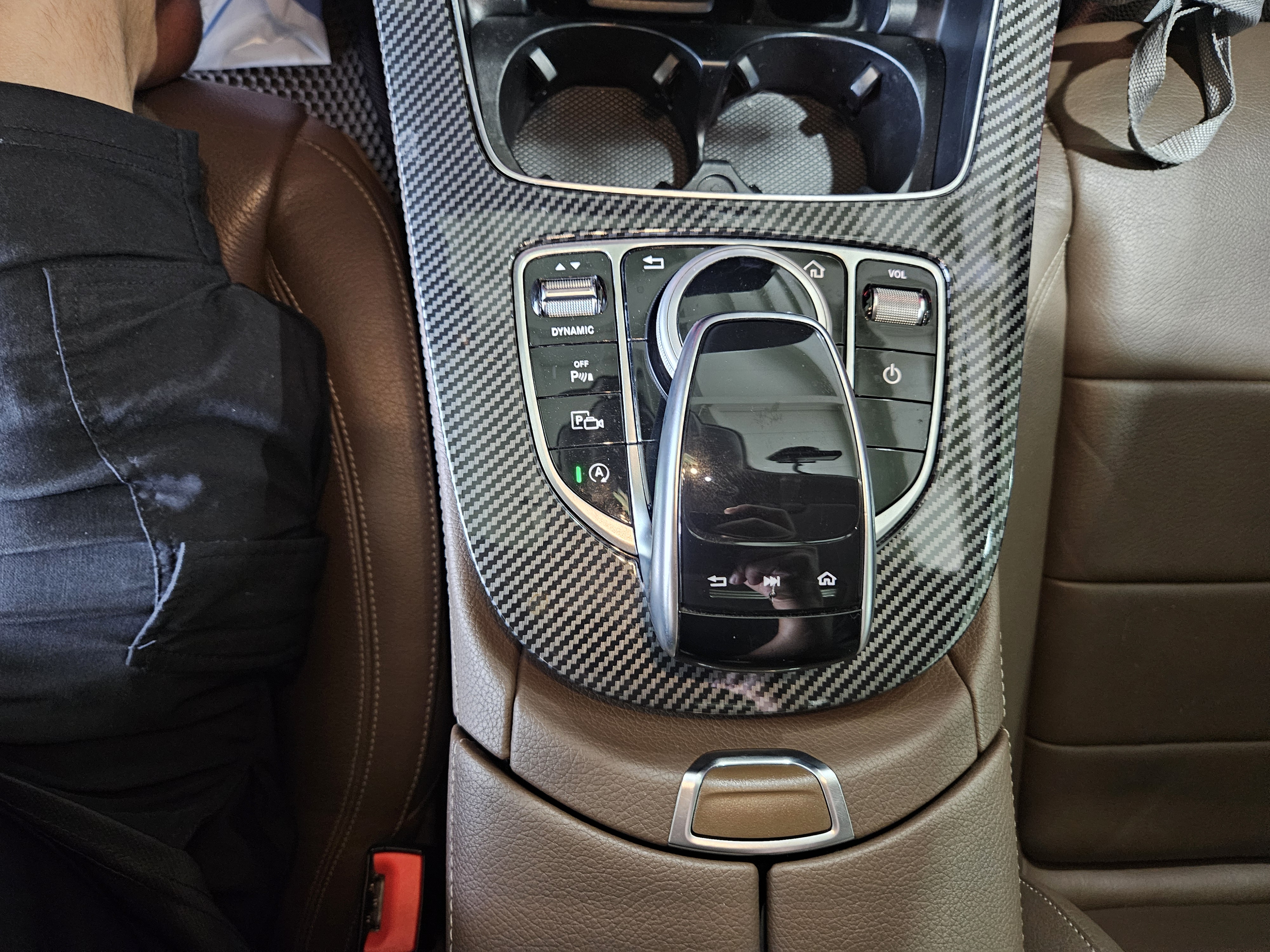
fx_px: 844
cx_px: 635
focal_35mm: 23
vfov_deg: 58.9
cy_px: 476
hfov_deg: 73.9
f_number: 1.8
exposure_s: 1/24
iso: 640
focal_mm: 5.4
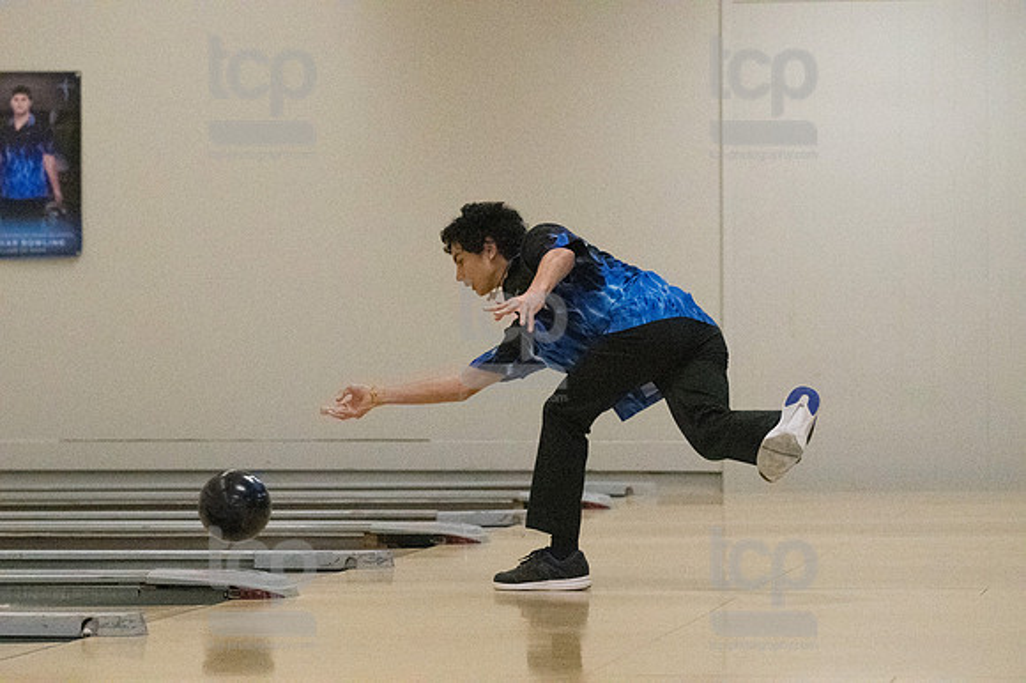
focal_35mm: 157
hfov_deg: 13.1
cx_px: 513
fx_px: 4472
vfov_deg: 8.7
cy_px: 342
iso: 10000
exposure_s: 1/1250
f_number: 4
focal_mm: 105
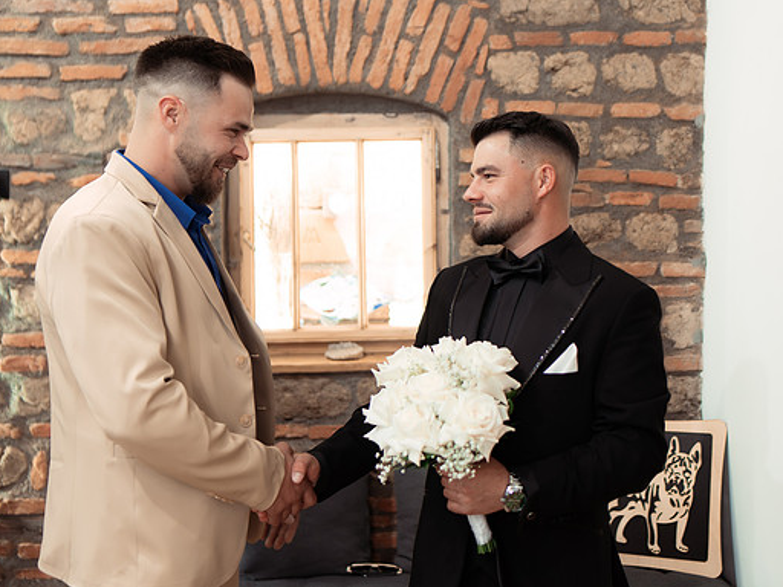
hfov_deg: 40.1
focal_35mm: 47
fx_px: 1063
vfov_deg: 30.8
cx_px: 492
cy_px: 240
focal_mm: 35
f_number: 2
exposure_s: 1/200
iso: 1600
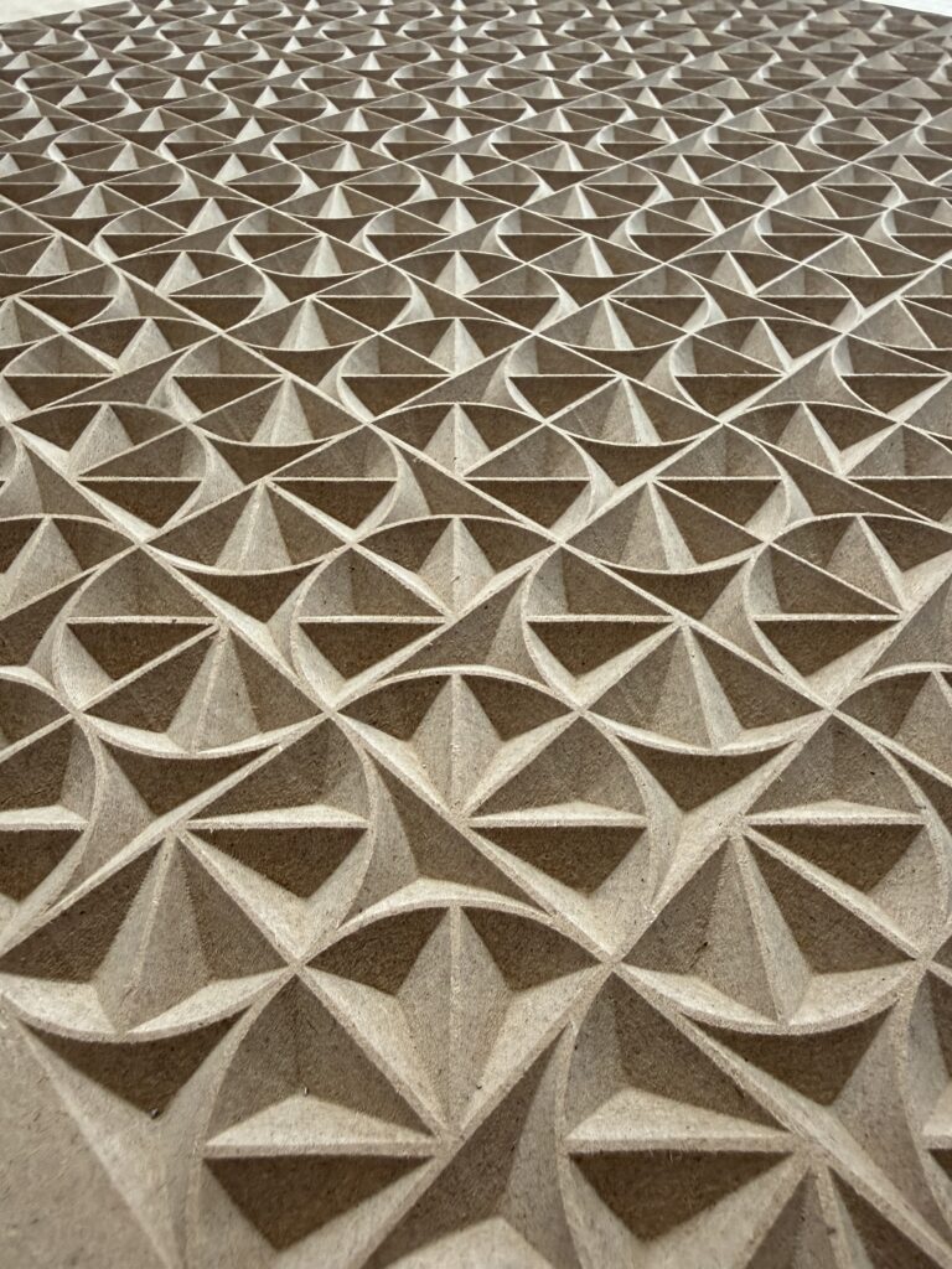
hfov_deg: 56.8
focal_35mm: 24
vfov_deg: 71.6
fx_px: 880
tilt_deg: -42.3
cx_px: 476
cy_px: 634
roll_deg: -0.7
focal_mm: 2.22
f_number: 2.2
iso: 200
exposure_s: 1/99
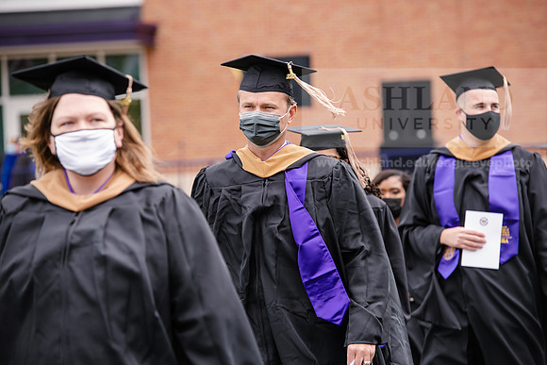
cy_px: 182
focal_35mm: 180
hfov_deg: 11.4
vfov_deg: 7.6
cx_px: 274
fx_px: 2736
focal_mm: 180
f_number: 5
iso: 400
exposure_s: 1/500
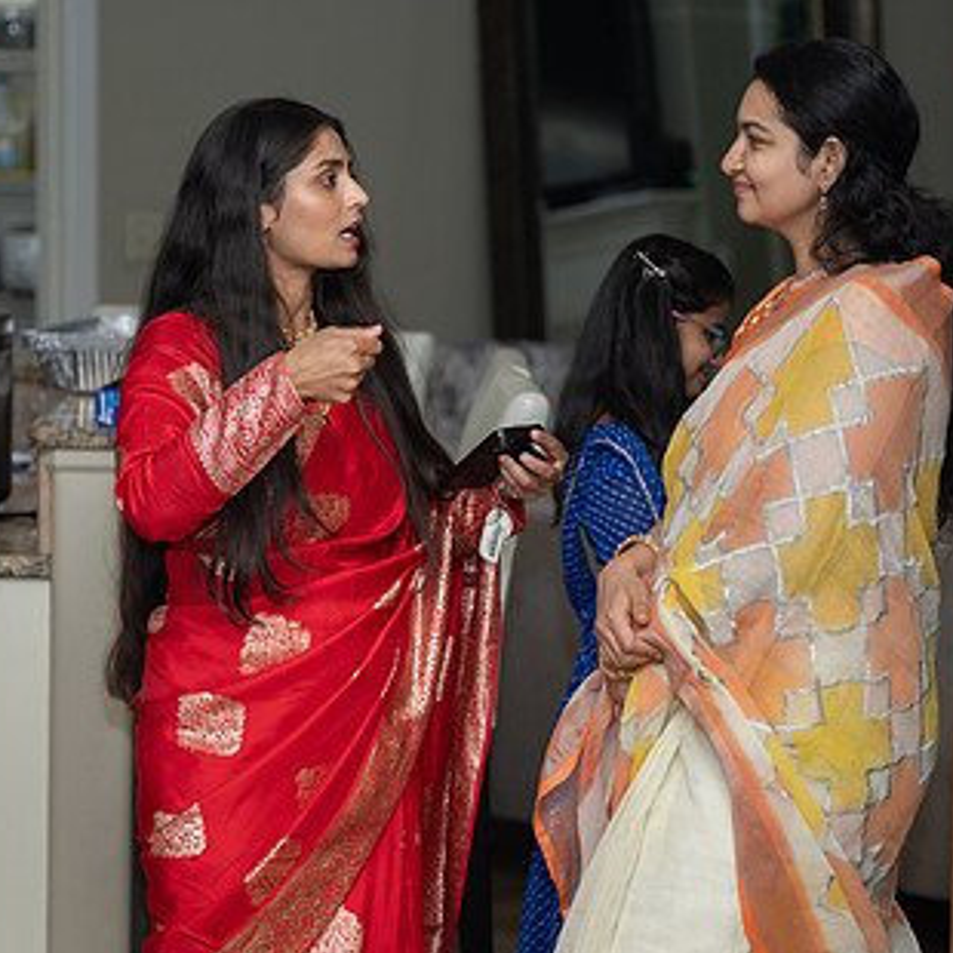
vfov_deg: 15.6
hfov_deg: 15.5
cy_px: 441
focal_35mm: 112
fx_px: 3489
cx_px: 357
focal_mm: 70
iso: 500
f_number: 2.8
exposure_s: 1/200
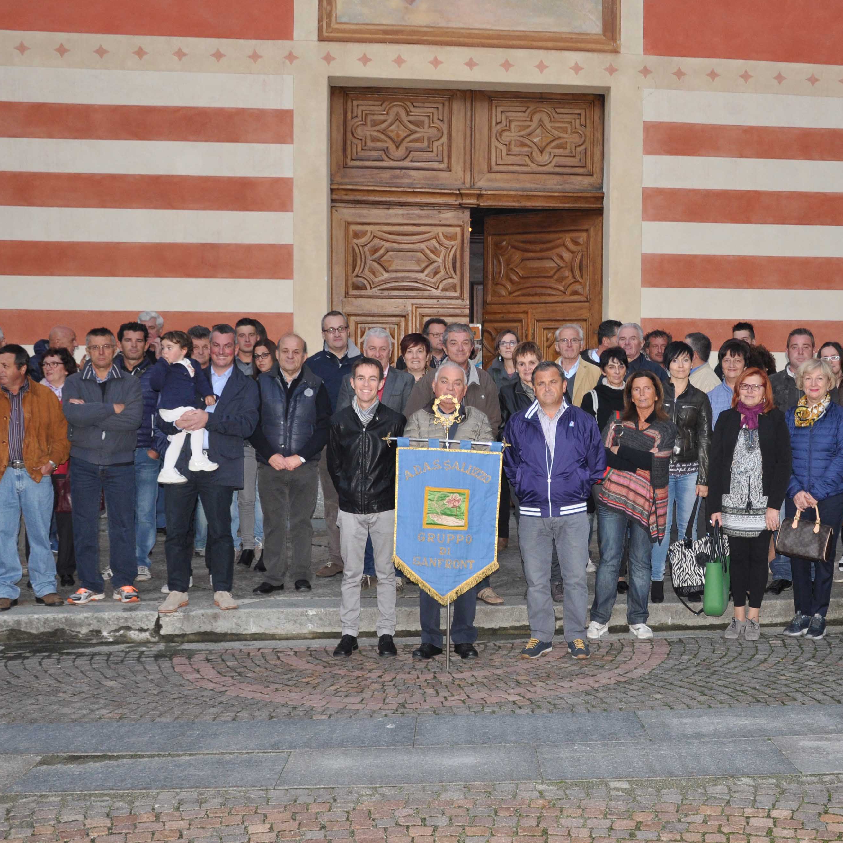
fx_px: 1204
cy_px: 450
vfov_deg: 38.6
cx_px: 573
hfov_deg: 38.1
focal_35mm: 44
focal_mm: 21
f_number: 3.8
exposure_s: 1/60
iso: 500
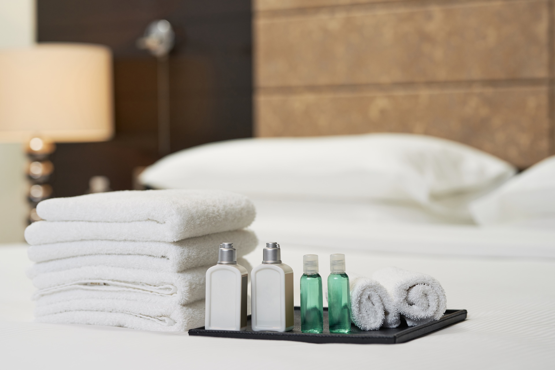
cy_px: 185
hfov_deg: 23.9
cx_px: 278
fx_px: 1310
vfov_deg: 16.1
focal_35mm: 85
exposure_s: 1/160
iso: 400
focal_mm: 85
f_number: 3.2
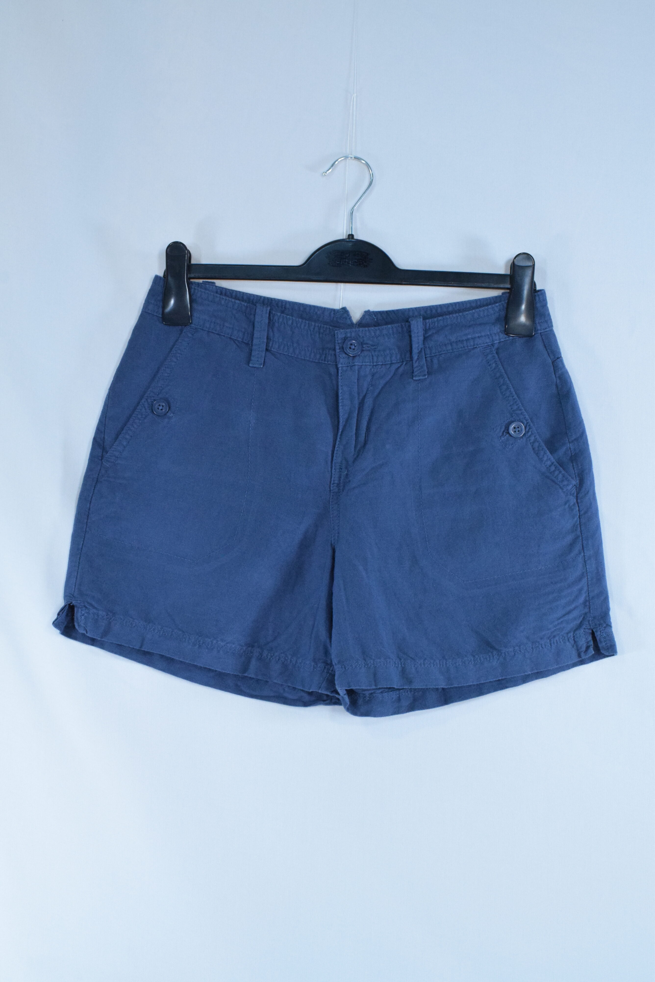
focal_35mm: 45
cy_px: 491
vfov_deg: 43.6
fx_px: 1227
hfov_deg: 29.9
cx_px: 328
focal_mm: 30
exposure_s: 1/160
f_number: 13
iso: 3200
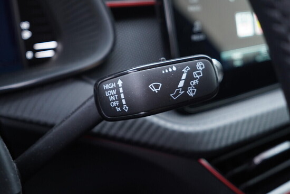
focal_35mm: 36
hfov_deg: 53.1
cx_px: 145
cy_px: 97
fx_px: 290
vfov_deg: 36.9
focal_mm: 24
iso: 400
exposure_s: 1/40
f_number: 2.8
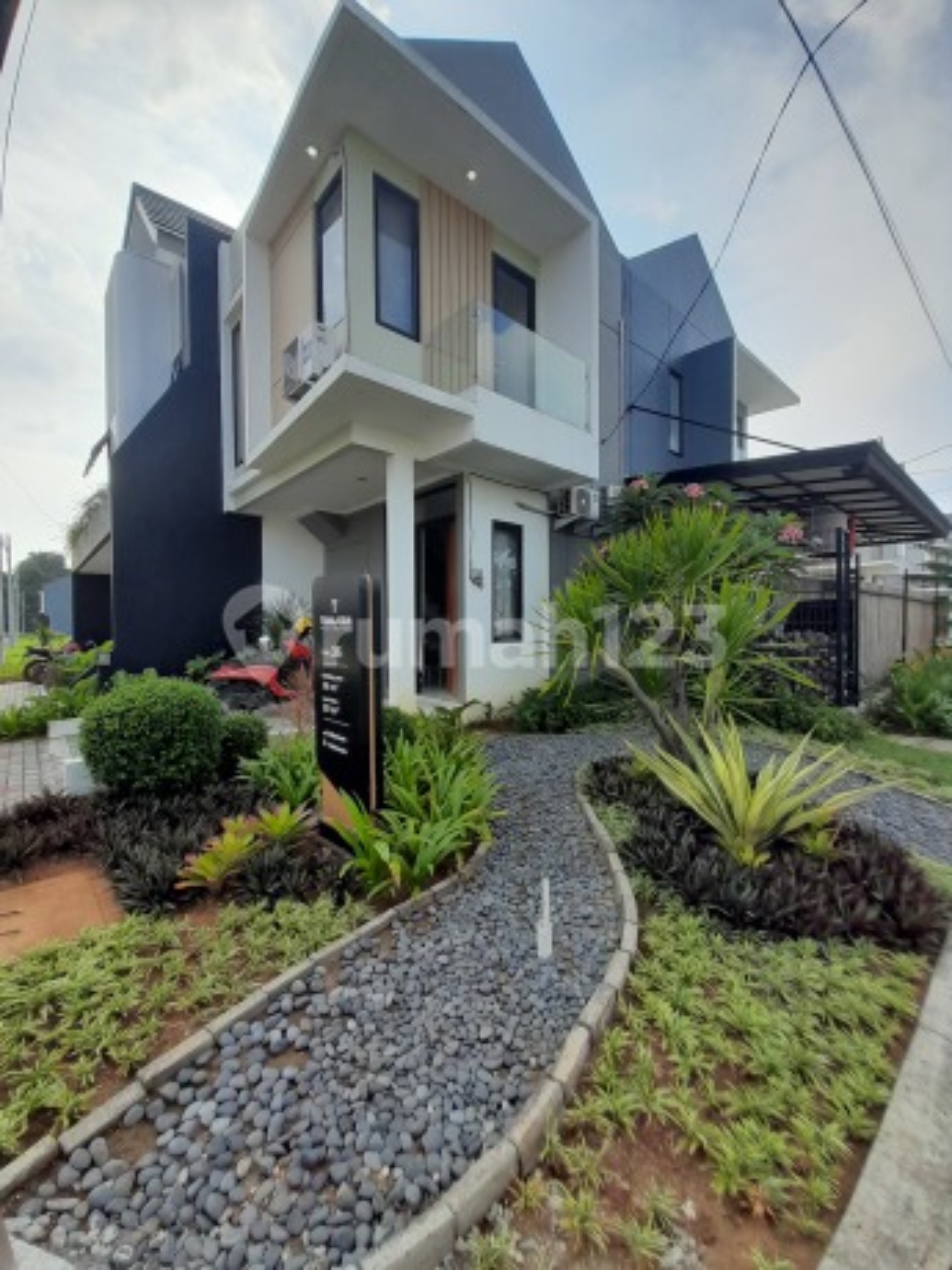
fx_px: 477
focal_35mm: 13
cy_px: 635
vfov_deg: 106.2
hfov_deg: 89.9
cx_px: 476
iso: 40
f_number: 2.2
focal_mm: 1.13
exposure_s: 1/712
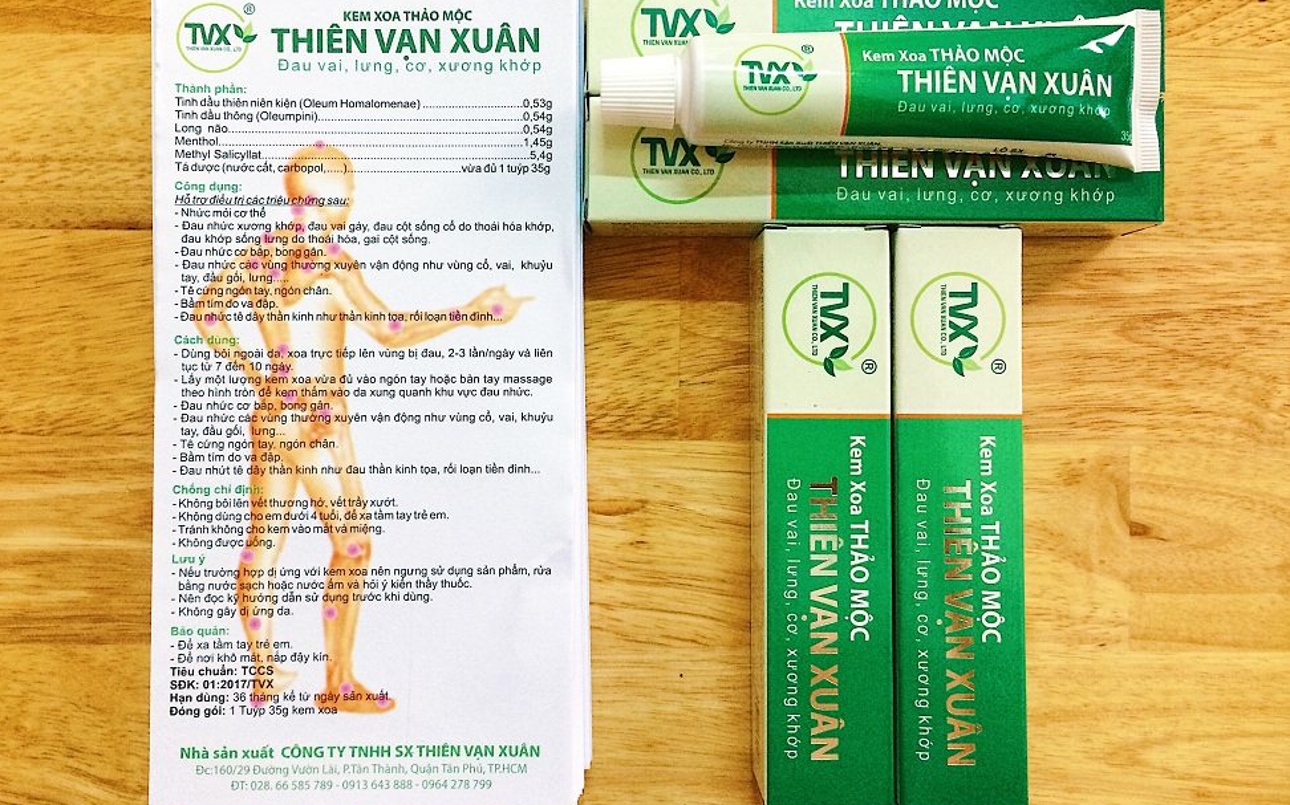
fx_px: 1090
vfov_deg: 40.5
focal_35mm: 31
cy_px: 353
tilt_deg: -86.5
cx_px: 648
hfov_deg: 61.2
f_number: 2.2
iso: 250
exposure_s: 1/33
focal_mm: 4.15
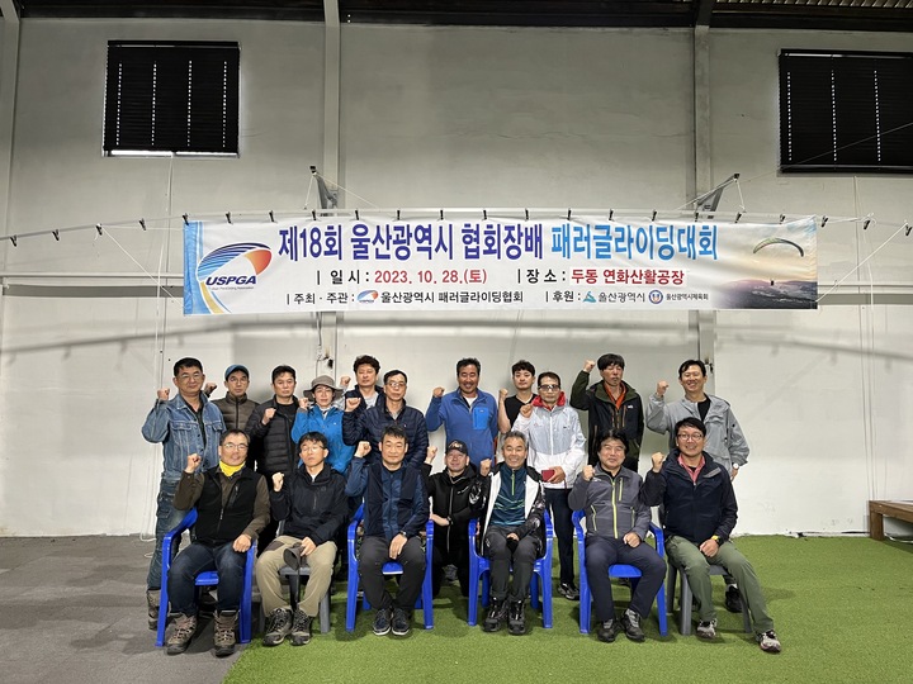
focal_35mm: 26
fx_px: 686
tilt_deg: +3.2
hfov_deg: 67.3
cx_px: 456
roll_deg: +0.0
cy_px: 342
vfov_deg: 53.1
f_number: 1.6
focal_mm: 5.1
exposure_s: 1/60
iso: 80
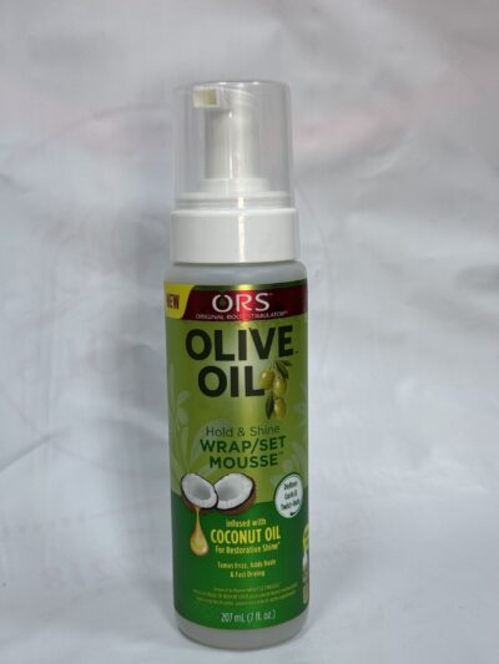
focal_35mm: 48
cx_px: 250
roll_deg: +0.2
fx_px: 922
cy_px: 332
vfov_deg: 39.6
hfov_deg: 30.3
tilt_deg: -11.1
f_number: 1.78
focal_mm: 6.76
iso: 50
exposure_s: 1/141
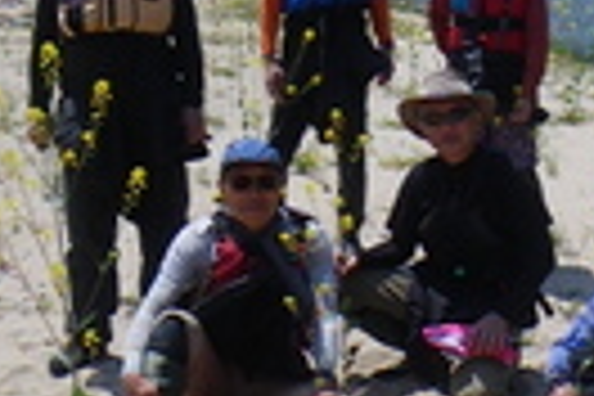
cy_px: 81
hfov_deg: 22.5
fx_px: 1452
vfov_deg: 15.4
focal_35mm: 88
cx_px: 540
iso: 50
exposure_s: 1/400
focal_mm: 5
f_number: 4.2
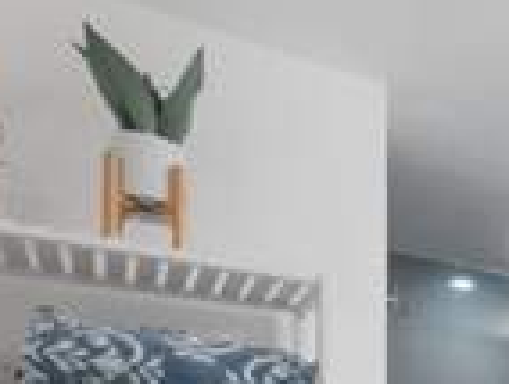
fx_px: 766
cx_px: 713
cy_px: 502
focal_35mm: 52
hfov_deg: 28.0
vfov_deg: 24.5
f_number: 14
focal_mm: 16
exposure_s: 1/4
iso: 250
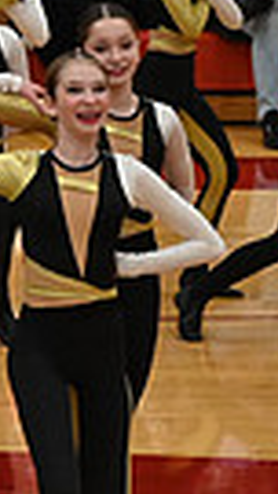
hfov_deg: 2.5
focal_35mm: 474
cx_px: -622
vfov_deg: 4.6
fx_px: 6208
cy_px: 93
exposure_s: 1/400
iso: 3200
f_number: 4
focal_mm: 70
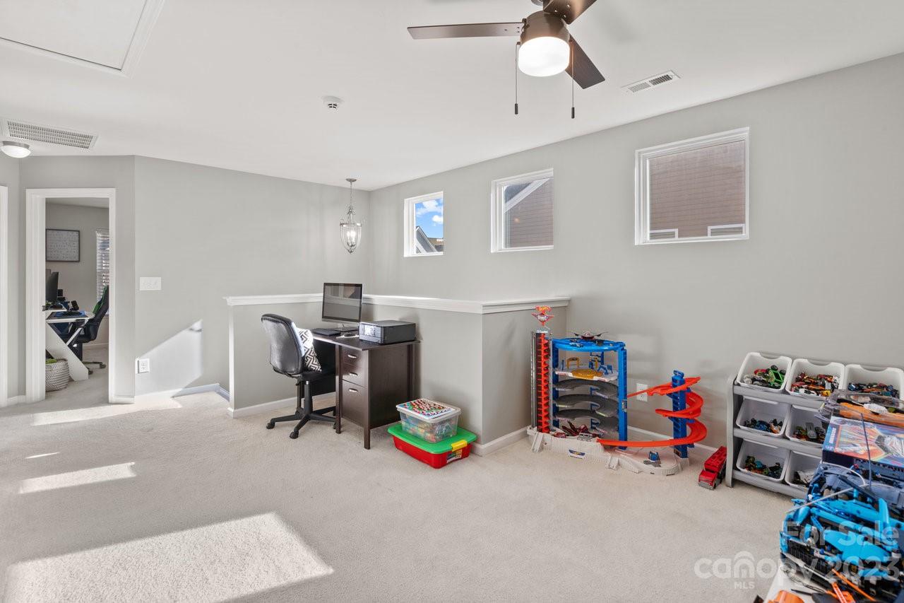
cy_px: 302
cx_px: 452
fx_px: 402
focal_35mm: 16
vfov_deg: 73.7
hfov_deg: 96.7
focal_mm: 16
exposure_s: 1/8
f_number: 11
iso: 100
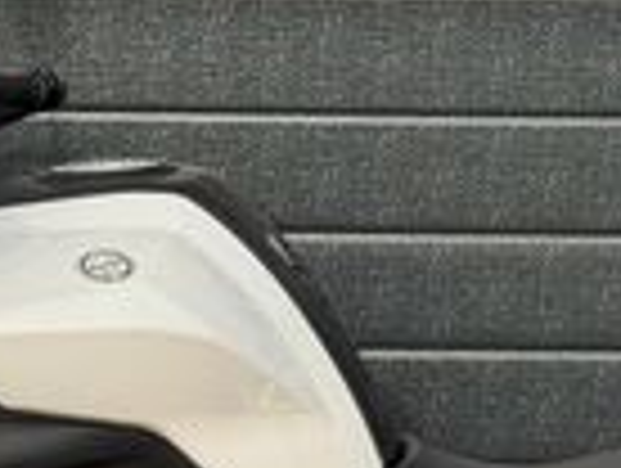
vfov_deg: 6.6
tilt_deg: -12.9
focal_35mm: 222
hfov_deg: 8.9
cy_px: 706
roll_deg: -0.4
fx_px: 3990
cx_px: 310
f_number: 1.78
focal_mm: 6.76
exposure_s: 1/1242
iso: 64
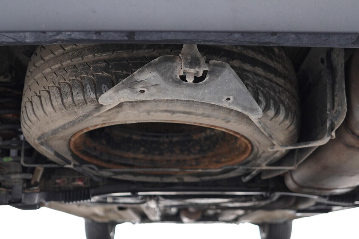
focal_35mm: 43
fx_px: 429
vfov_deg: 31.2
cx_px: 177
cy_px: 134
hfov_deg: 45.4
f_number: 2.8
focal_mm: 24
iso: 500
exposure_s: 1/40
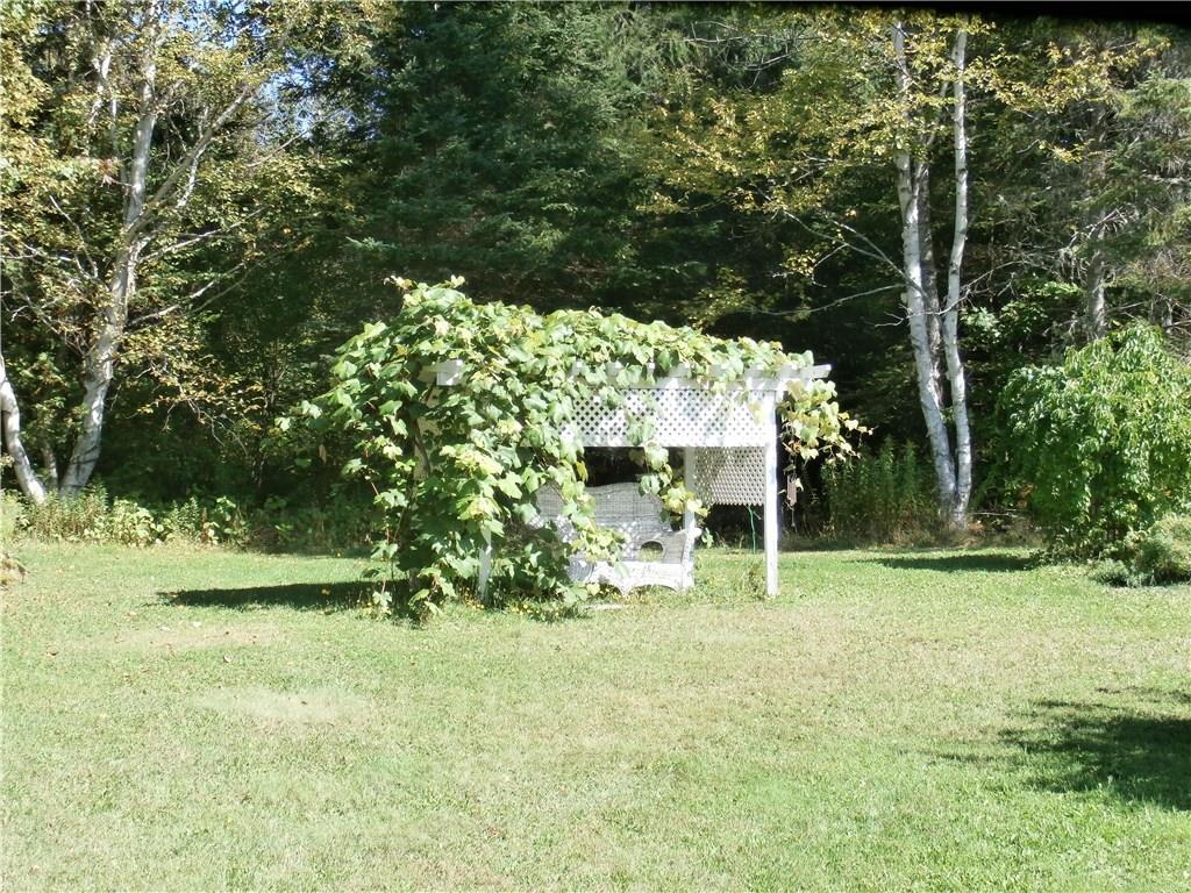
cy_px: 446
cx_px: 596
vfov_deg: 26.6
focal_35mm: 55
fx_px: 1892
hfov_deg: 34.9
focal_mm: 9.76
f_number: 4.1
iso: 100
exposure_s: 1/250
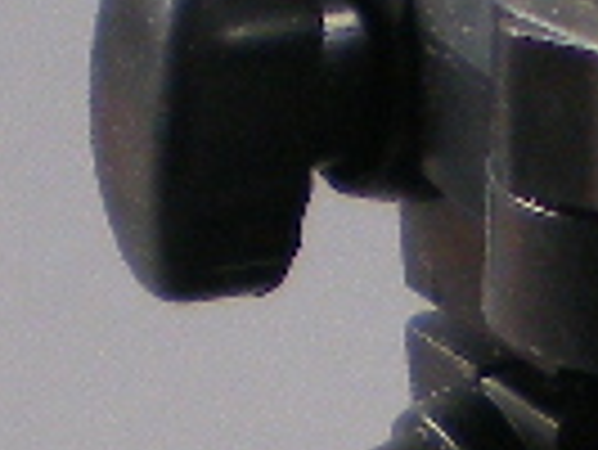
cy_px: 958
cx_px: 553
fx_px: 5066
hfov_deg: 6.7
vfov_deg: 5.0
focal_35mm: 293
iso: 160
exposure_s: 1/30
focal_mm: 6.3
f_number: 3.1
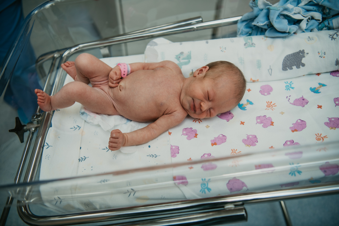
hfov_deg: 60.3
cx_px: 170
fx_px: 292
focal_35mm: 31
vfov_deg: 42.3
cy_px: 113
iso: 80
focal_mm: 31
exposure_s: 1/160
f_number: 3.2
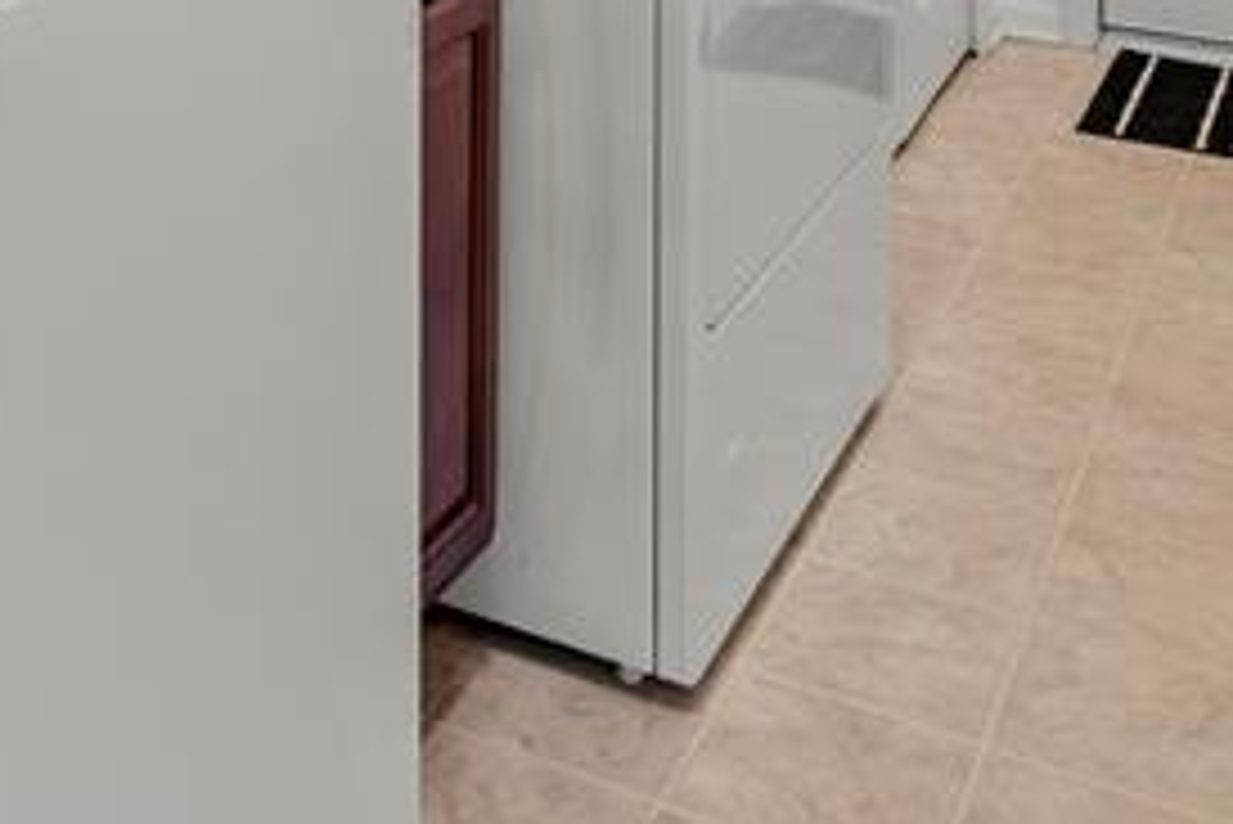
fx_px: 1919
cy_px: -698
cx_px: 261
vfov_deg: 18.4
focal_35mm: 56
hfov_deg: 34.6
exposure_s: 1
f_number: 8
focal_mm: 10
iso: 800
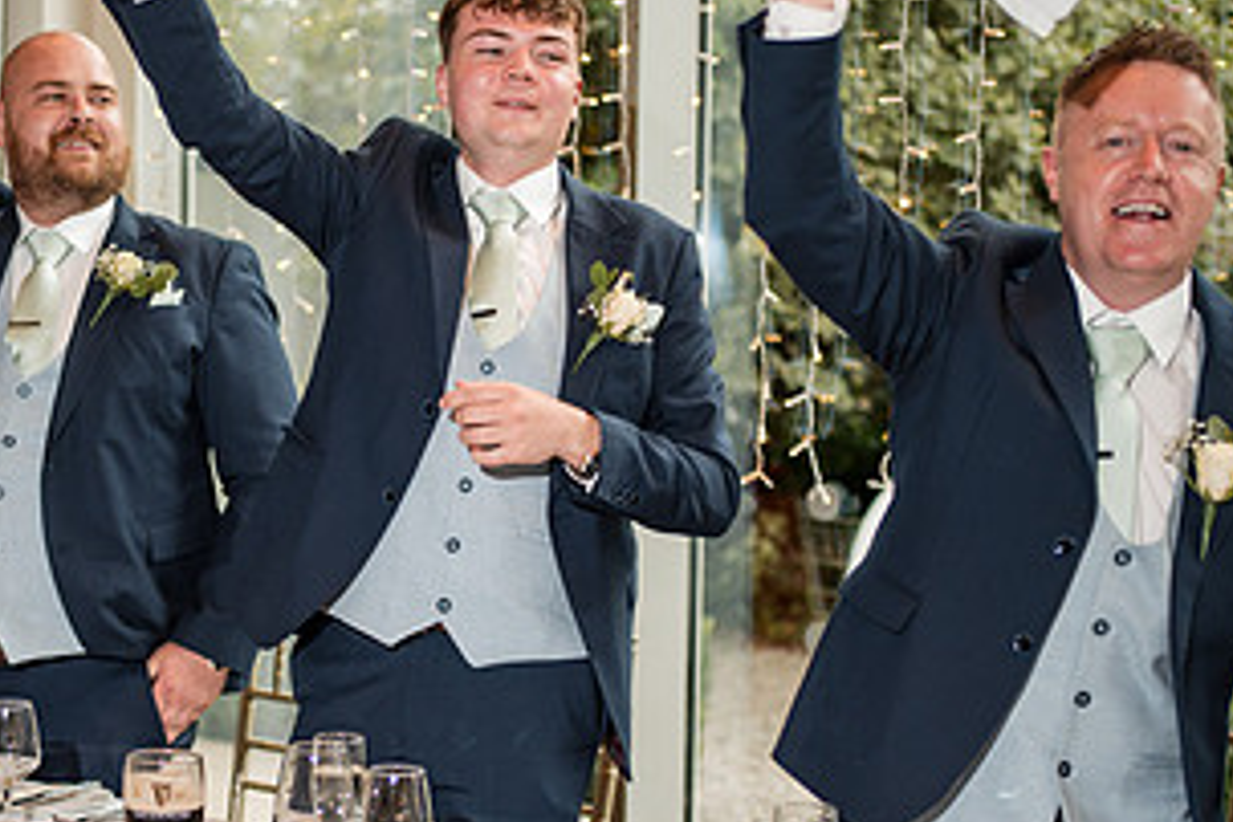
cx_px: 387
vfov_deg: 20.3
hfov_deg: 29.8
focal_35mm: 67
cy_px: 511
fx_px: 2295
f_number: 1.8
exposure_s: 1/200
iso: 200
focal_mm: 35
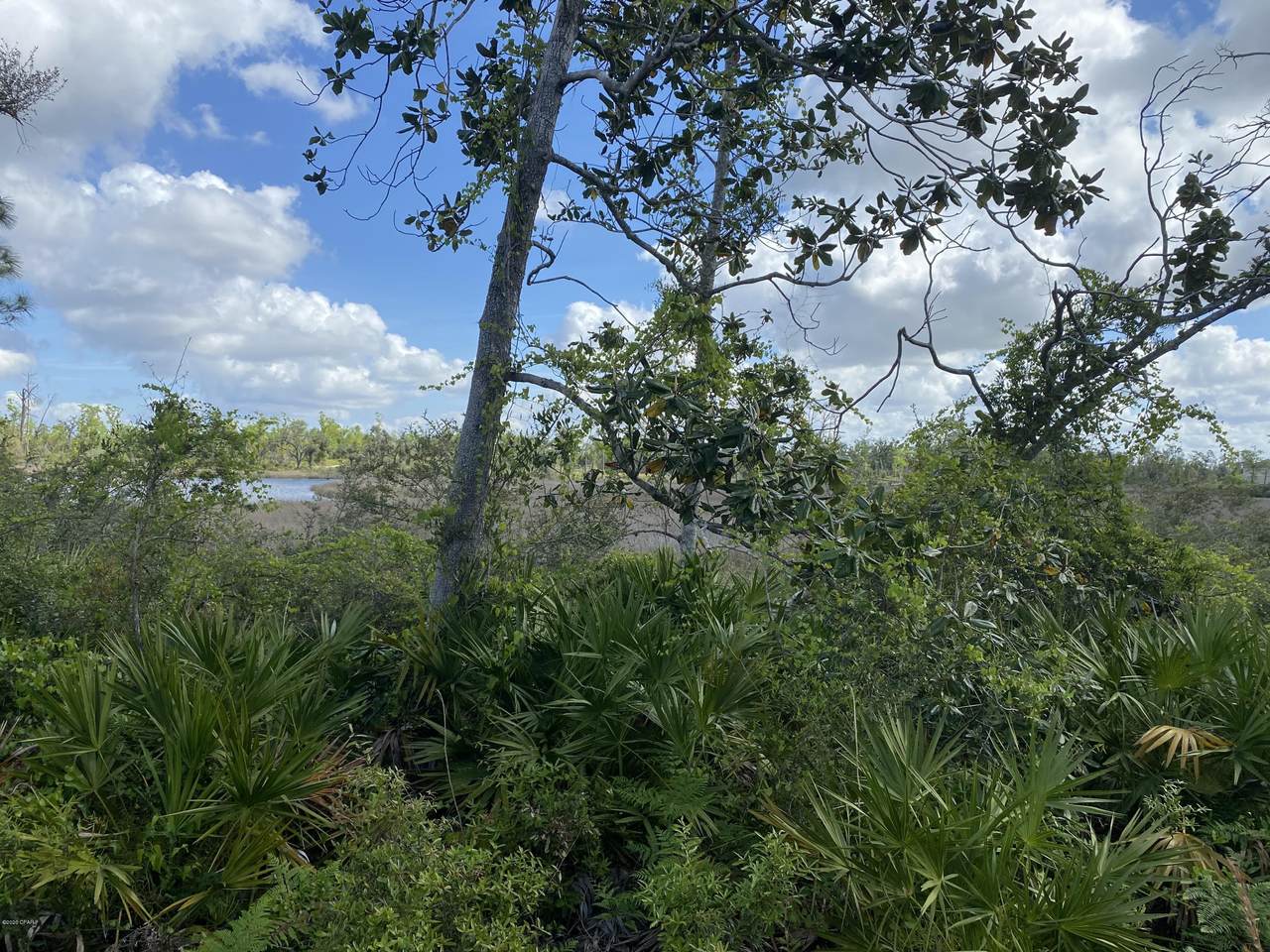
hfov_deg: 67.3
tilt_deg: -0.8
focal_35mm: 26
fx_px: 954
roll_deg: -1.7
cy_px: 476
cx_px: 635
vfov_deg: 53.1
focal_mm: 4.25
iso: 32
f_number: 1.8
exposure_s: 1/2415
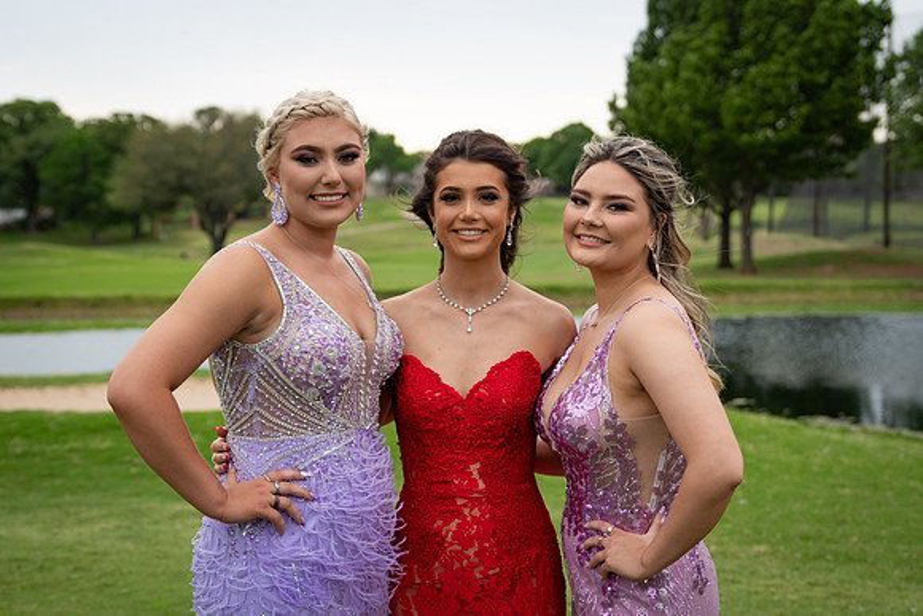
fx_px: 1624
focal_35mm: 63
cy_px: 301
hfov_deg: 31.7
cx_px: 437
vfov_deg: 21.5
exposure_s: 1/640
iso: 250
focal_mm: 40
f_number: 2.8
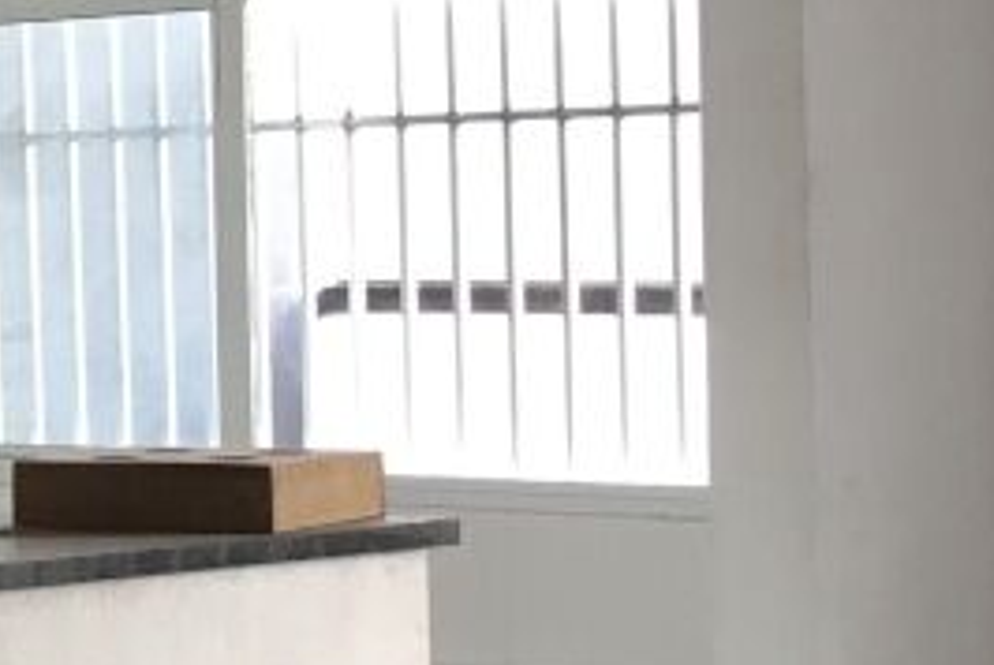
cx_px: -1319
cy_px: 291
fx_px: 4008
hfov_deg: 11.8
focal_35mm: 145
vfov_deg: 9.5
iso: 64
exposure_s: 1/30
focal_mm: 4.15
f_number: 2.2
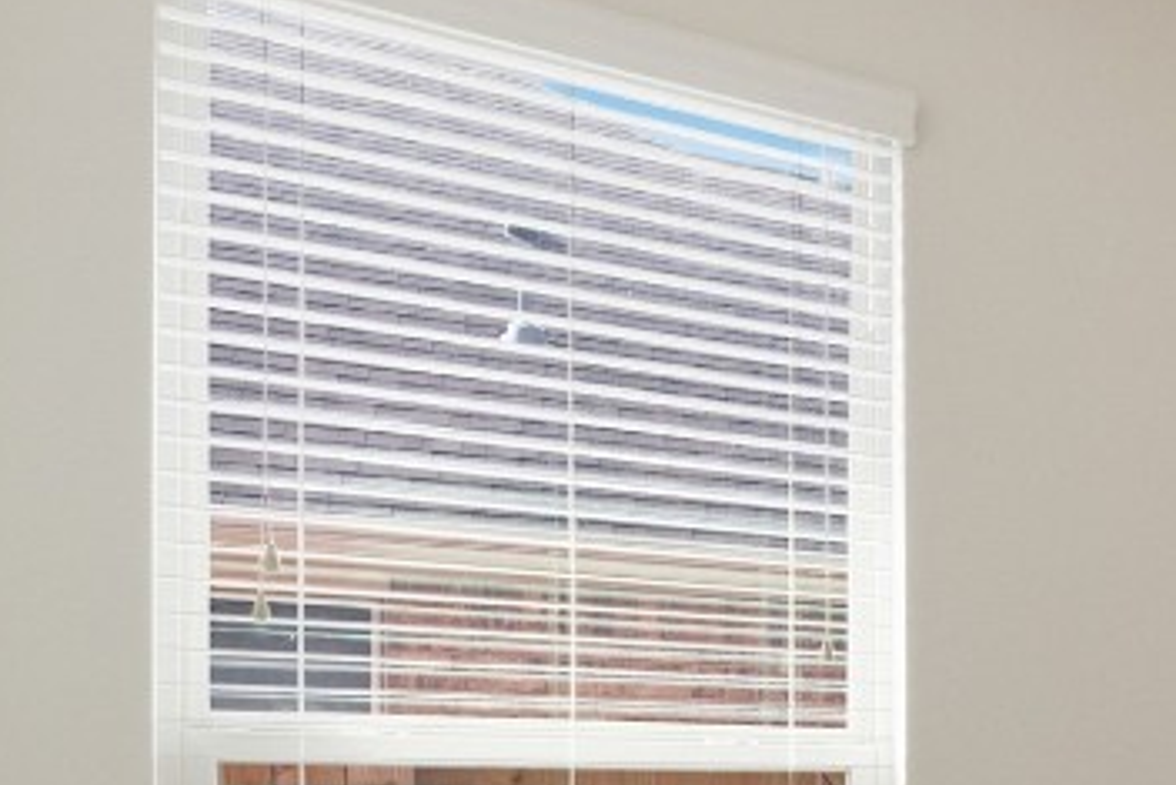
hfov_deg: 27.5
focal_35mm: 49
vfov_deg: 25.9
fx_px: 1601
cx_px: 1771
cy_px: 812
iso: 400
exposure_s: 1/320
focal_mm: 15
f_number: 9
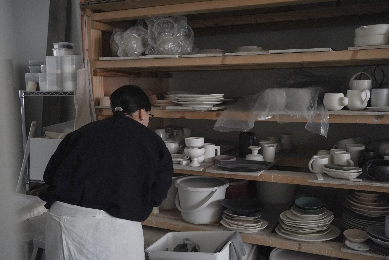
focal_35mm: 35
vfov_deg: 37.9
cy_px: 130
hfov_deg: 54.4
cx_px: 194
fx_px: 378
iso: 10000
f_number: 5.6
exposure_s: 1/800
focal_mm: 35
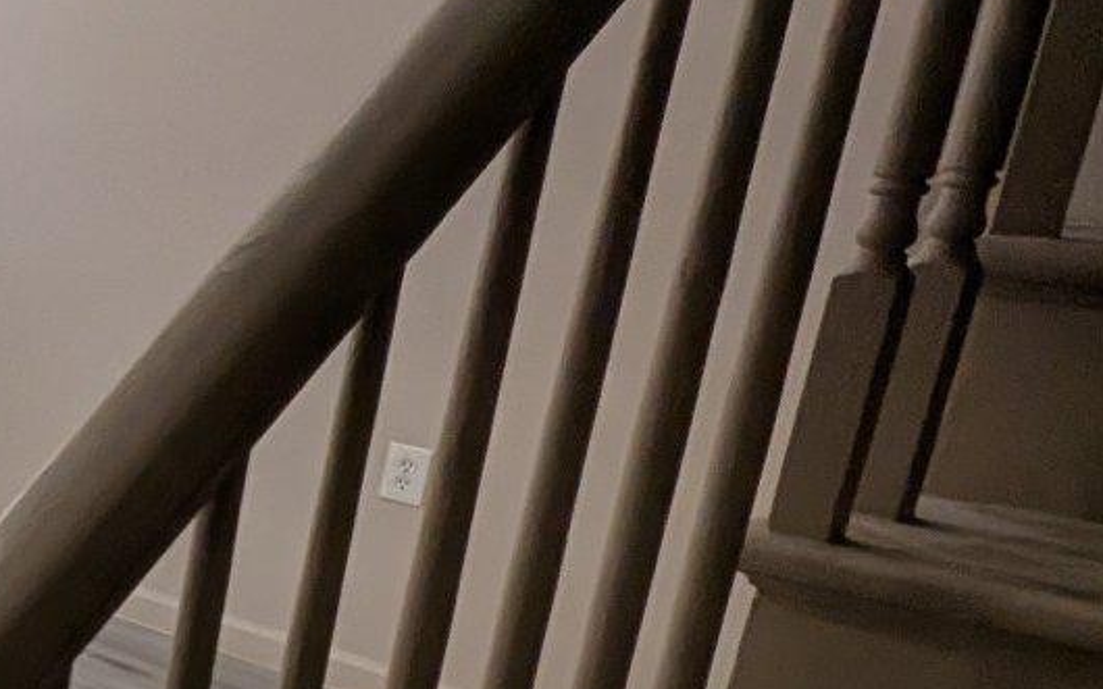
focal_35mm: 49
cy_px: 443
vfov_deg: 26.2
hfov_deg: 21.3
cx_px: -966
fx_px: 1473
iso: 46
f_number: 1.7
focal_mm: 2.02
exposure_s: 1/249
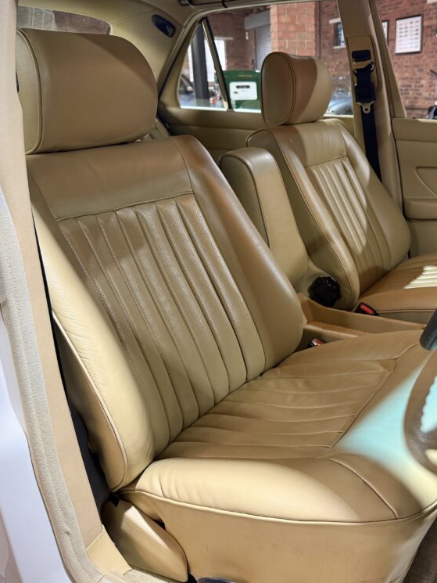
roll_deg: +0.4
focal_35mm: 33
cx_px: 320
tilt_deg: -20.7
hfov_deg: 41.9
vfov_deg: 55.3
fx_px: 555
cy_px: 293
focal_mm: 6.76
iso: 250
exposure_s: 1/50
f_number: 1.78
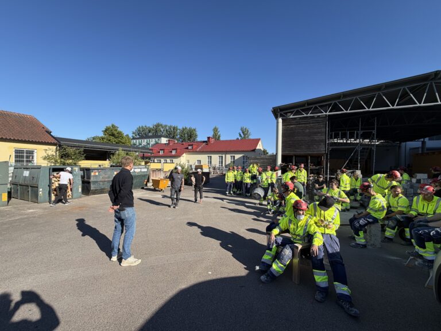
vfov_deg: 85.7
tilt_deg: +0.2
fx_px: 178
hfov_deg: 102.1
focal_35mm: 14
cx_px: 220
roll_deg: -0.5
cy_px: 166
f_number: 2.2
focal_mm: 2.22
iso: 25
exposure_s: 1/770
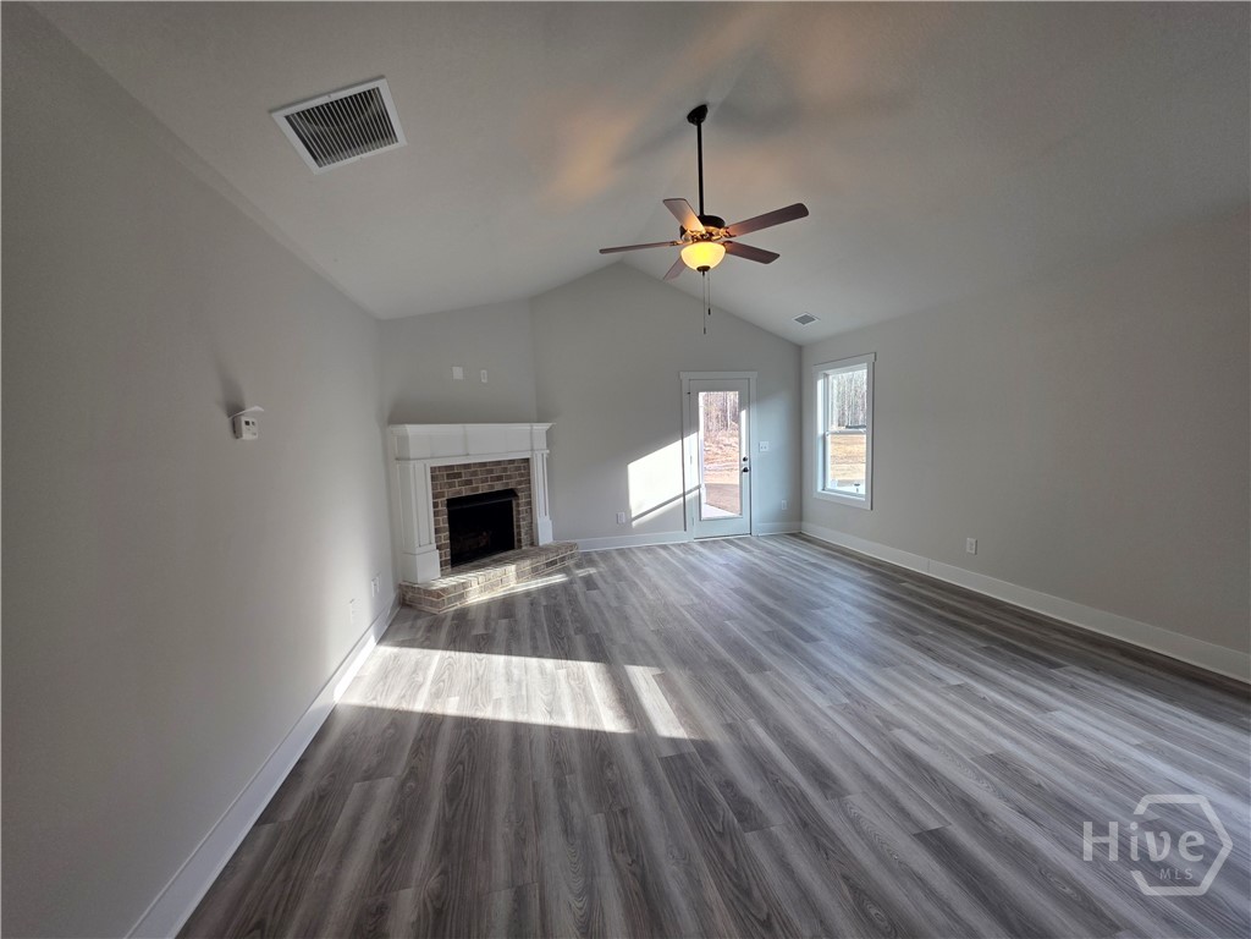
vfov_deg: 89.9
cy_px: 470
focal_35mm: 13
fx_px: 470
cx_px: 626
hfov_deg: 106.2
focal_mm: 2.2
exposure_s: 1/120
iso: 50
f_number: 1.9
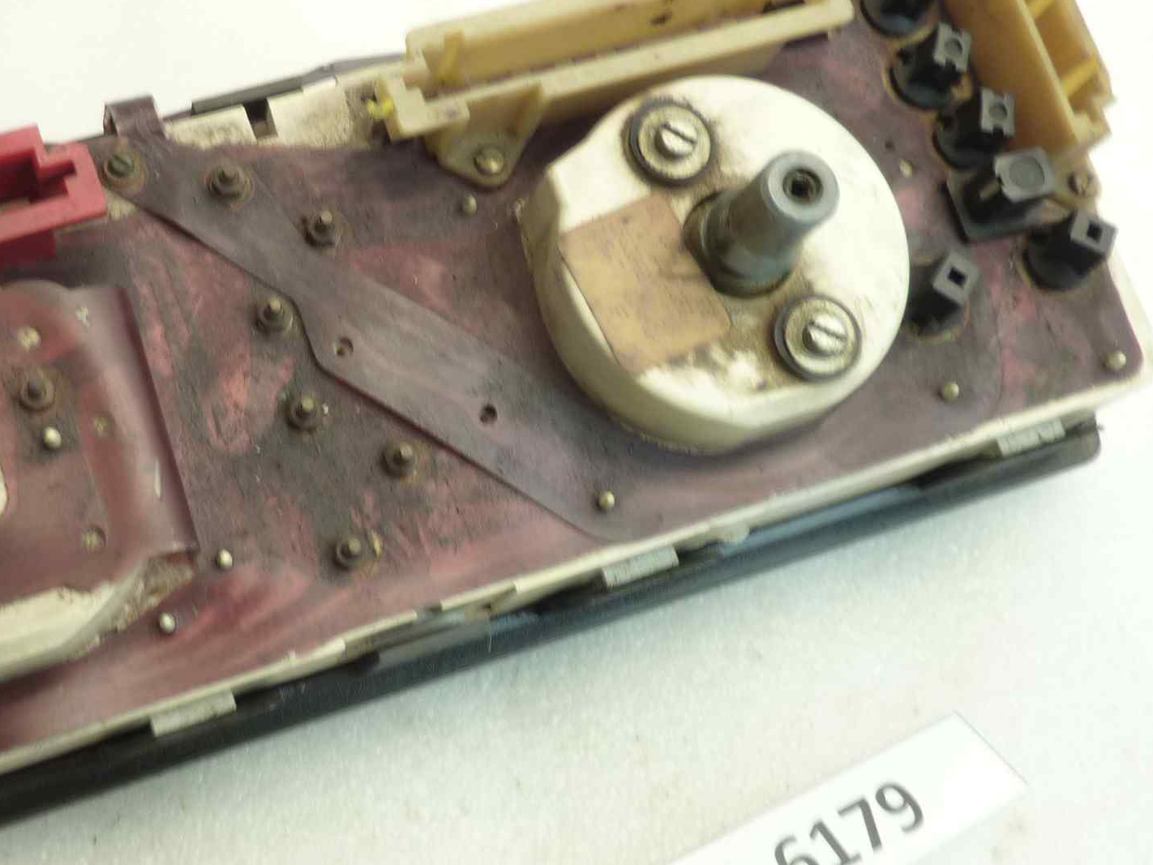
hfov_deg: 41.6
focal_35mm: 45
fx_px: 1499
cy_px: 482
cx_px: 400
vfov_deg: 32.2
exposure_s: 1/13
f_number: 3.3
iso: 125
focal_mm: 4.1
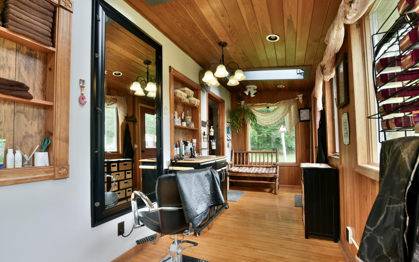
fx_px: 171
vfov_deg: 74.7
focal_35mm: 15
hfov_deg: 101.5
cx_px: 205
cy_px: 141
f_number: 11
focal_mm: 14
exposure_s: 1/40
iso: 800
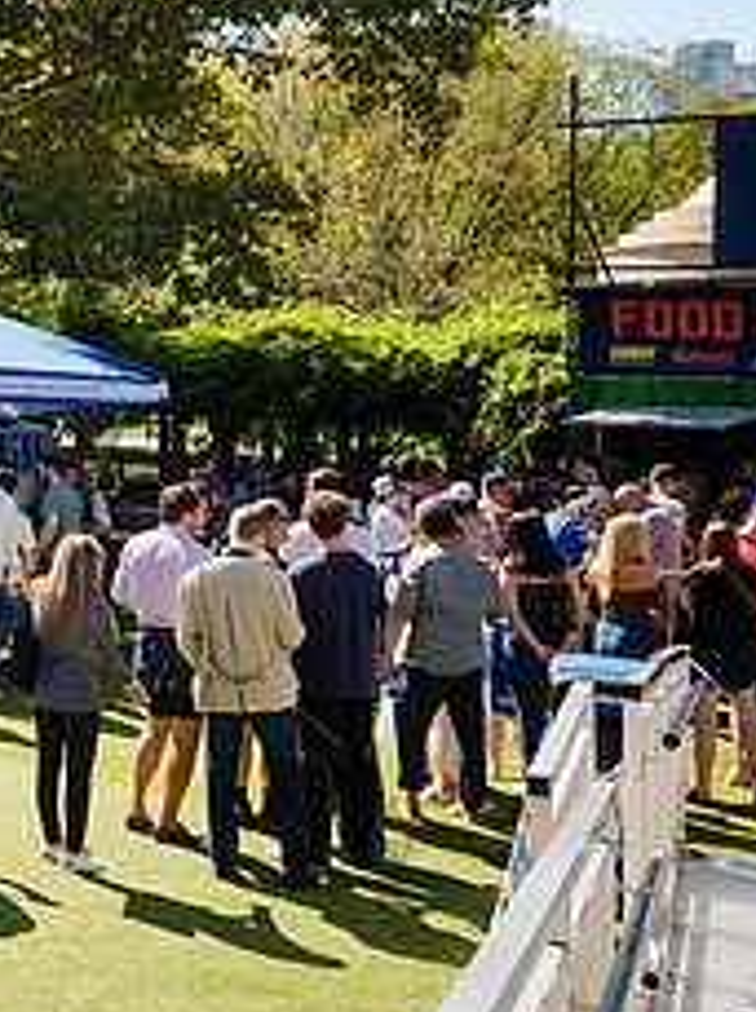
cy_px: 332
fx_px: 2015
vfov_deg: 28.0
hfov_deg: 17.9
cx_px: -509
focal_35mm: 69
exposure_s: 1/500
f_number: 4.5
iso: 250
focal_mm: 24
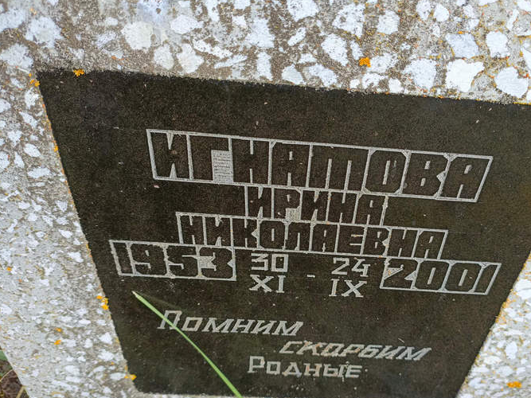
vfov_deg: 46.6
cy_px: 228
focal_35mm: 30
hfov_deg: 59.5
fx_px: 460
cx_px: 315
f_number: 1.69
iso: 110
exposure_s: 1/120
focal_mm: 4.76
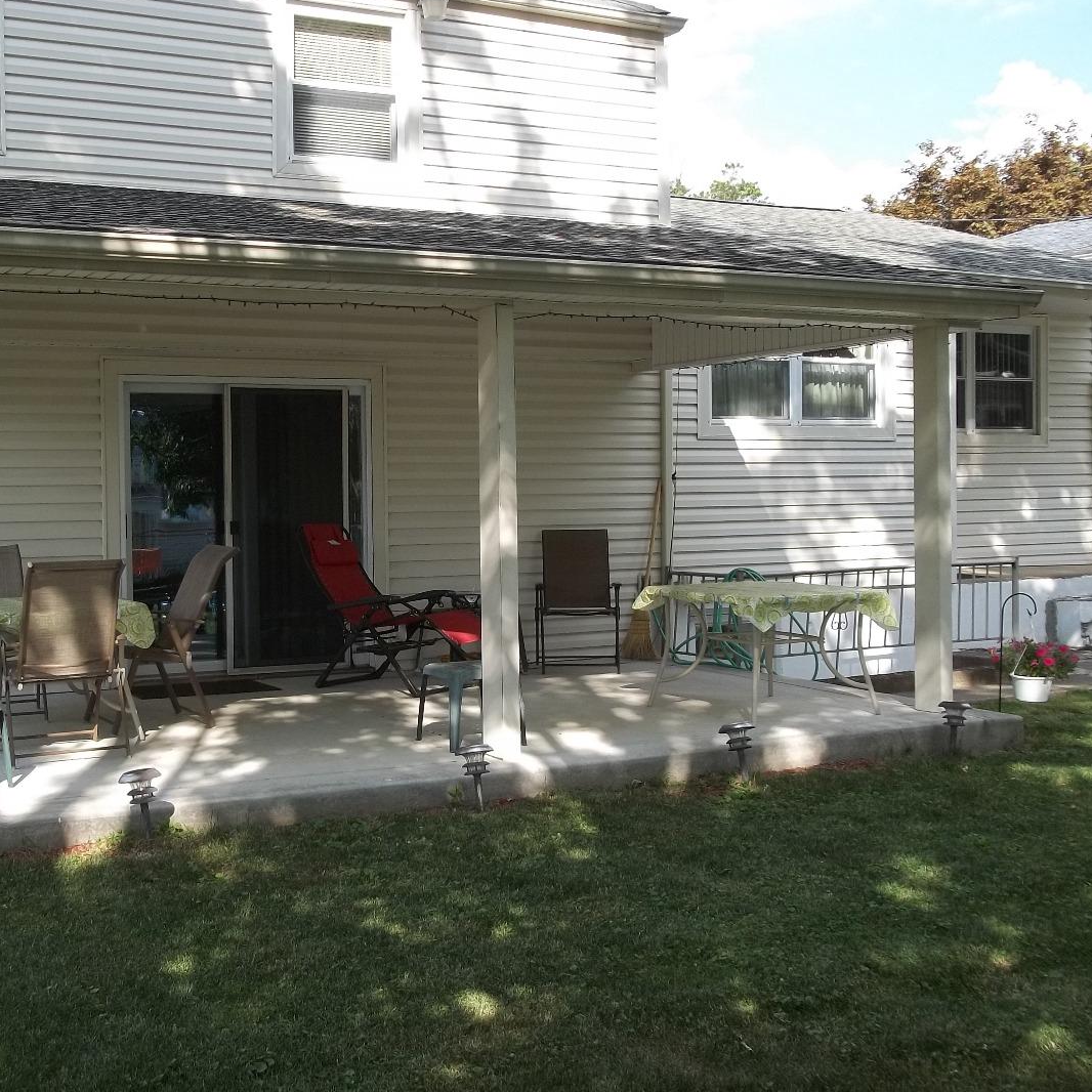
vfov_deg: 39.2
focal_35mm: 43
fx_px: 1535
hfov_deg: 38.8
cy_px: 547
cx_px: 376
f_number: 3.1
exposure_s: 1/320
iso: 64
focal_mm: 6.5
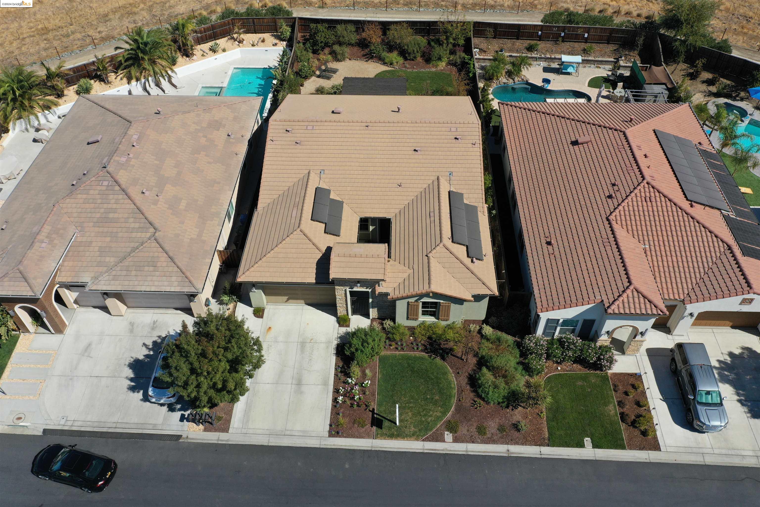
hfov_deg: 65.5
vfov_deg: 46.4
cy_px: 254
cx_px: 380
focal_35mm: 28
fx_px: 591
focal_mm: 10.26
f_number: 6.3
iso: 100
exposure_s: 1/640
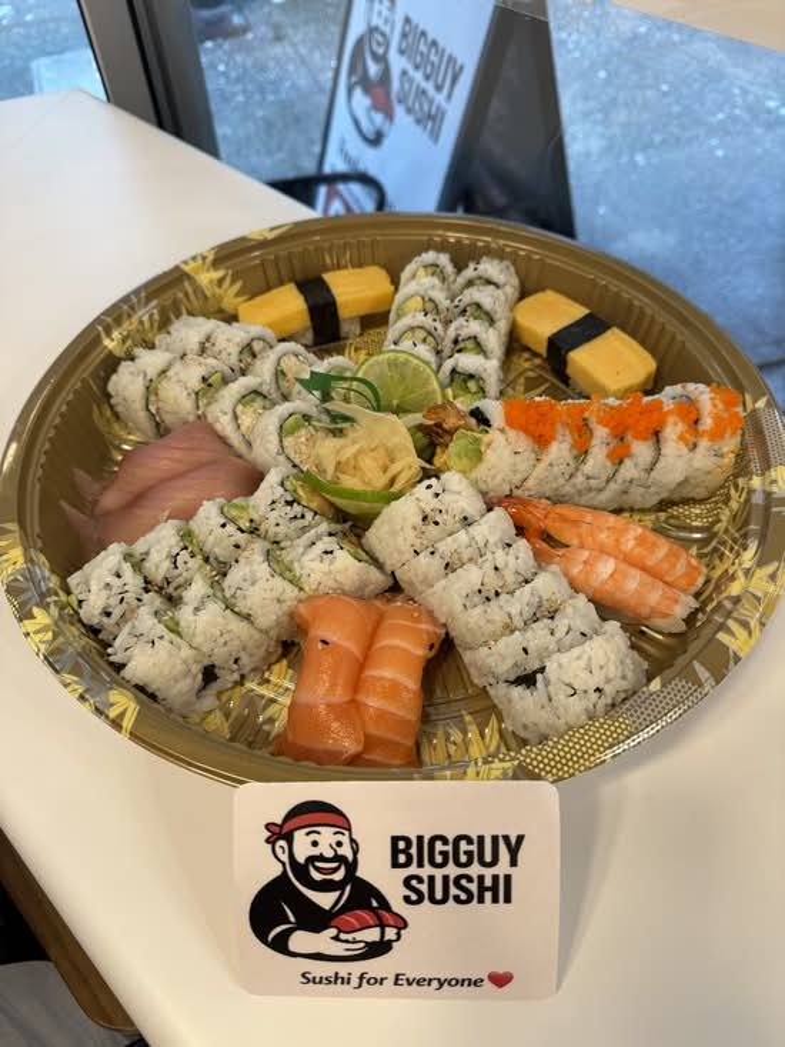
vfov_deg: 71.6
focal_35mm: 24
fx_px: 725
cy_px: 524
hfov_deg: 56.8
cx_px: 392
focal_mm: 6.76
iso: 160
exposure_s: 1/60
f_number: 1.78
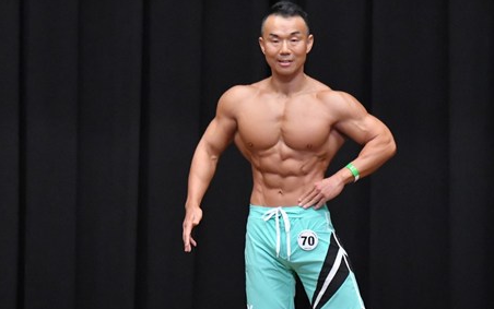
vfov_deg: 3.1
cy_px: 240
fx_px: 5644
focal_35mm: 419
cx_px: 281
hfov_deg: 5.0
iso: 8000
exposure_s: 1/400
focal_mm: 160
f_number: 5.6
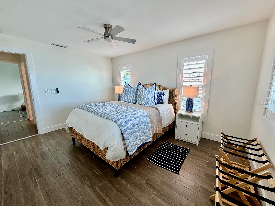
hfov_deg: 102.1
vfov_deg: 85.7
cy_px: 103
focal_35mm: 14
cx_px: 138
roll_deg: +1.0
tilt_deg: -10.1
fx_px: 111
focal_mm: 2.22
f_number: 2.2
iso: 125
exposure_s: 1/120
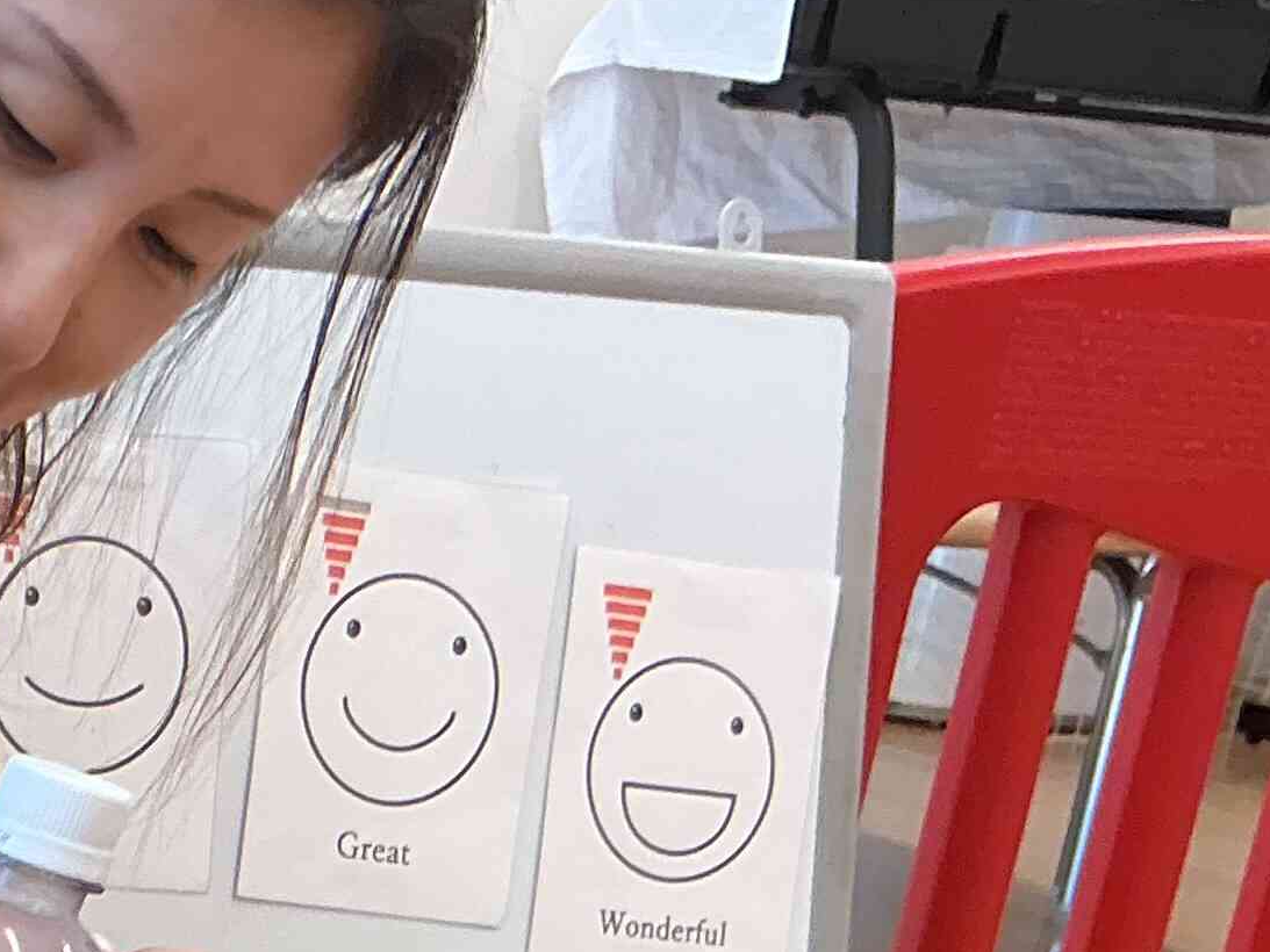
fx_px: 3926
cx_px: -773
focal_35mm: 107
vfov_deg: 12.7
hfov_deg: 16.4
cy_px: 1636
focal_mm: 3
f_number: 1.8
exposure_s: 1/120
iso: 50
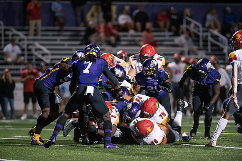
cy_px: 80
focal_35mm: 300
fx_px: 2017
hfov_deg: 6.9
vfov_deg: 4.6
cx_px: 121
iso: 6400
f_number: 2.8
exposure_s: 1/640
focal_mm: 300
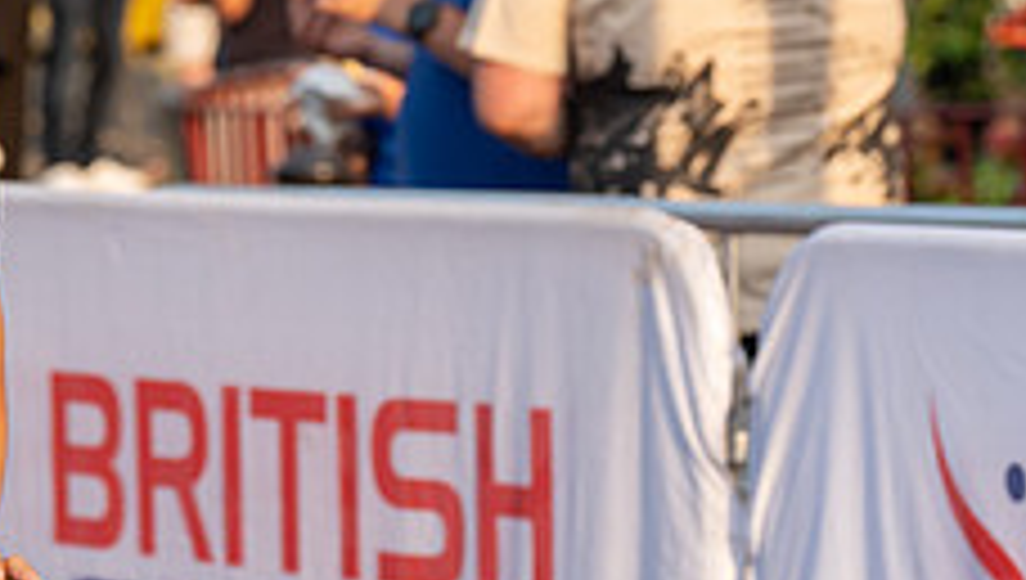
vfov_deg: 4.4
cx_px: -261
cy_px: -74
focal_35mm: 274
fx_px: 7465
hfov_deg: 7.8
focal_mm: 103
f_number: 4.5
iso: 500
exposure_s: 1/1250
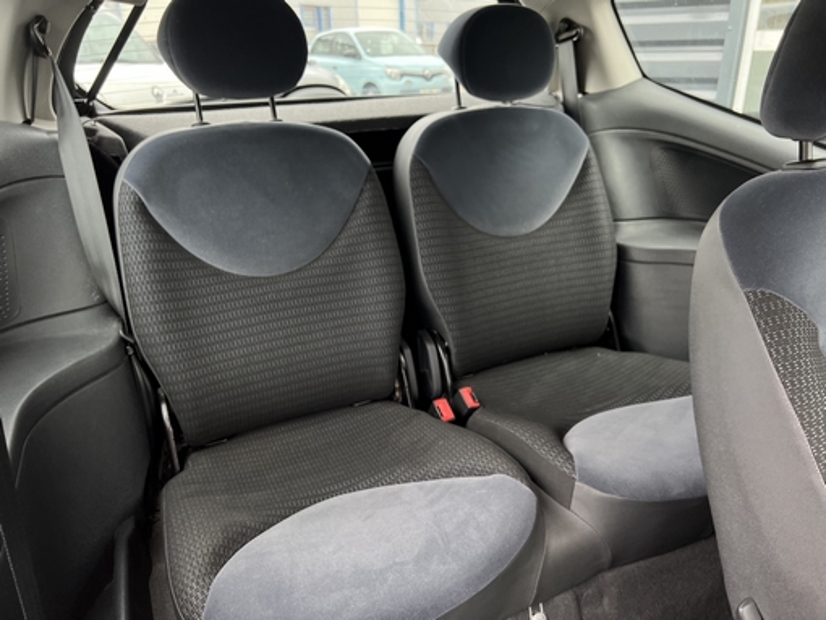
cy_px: 310
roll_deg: +0.6
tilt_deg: -23.7
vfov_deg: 53.1
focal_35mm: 26
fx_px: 621
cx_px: 413
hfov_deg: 67.3
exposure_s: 1/135
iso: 32
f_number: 1.5
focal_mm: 5.7
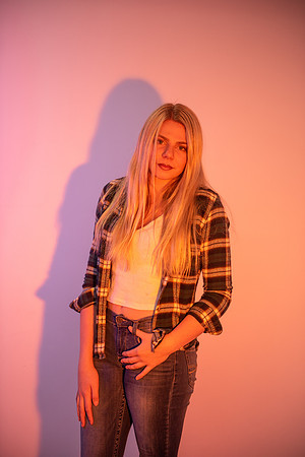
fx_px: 699
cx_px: 152
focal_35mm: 55
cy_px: 228
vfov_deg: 36.2
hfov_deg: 24.6
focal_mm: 55
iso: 500
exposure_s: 1/250
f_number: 2.8
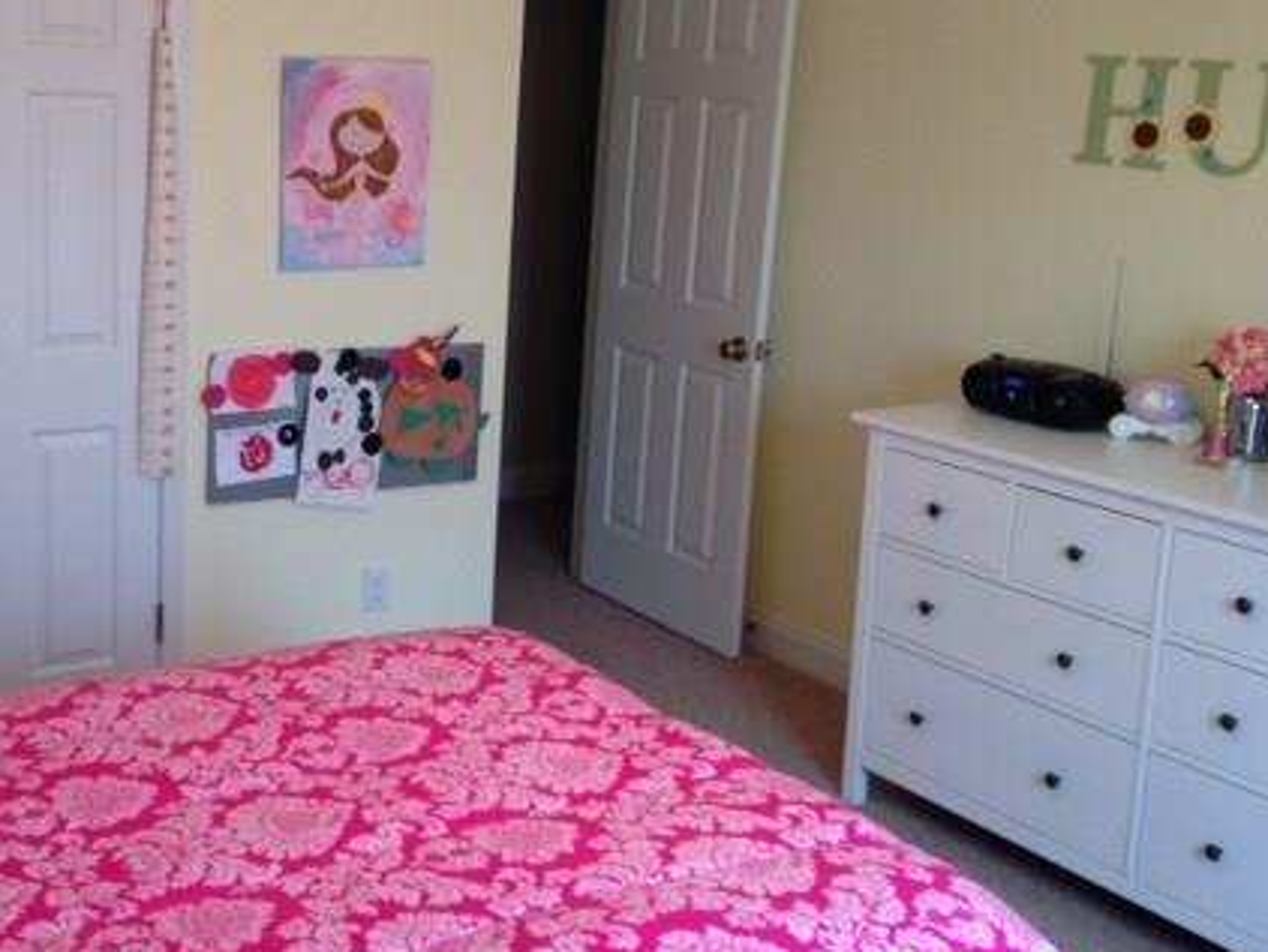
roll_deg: -0.9
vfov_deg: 29.1
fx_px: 1833
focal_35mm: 50
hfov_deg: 37.3
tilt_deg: -11.5
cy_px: 408
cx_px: 334
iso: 64
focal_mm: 4.12
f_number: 2.4
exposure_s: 1/20
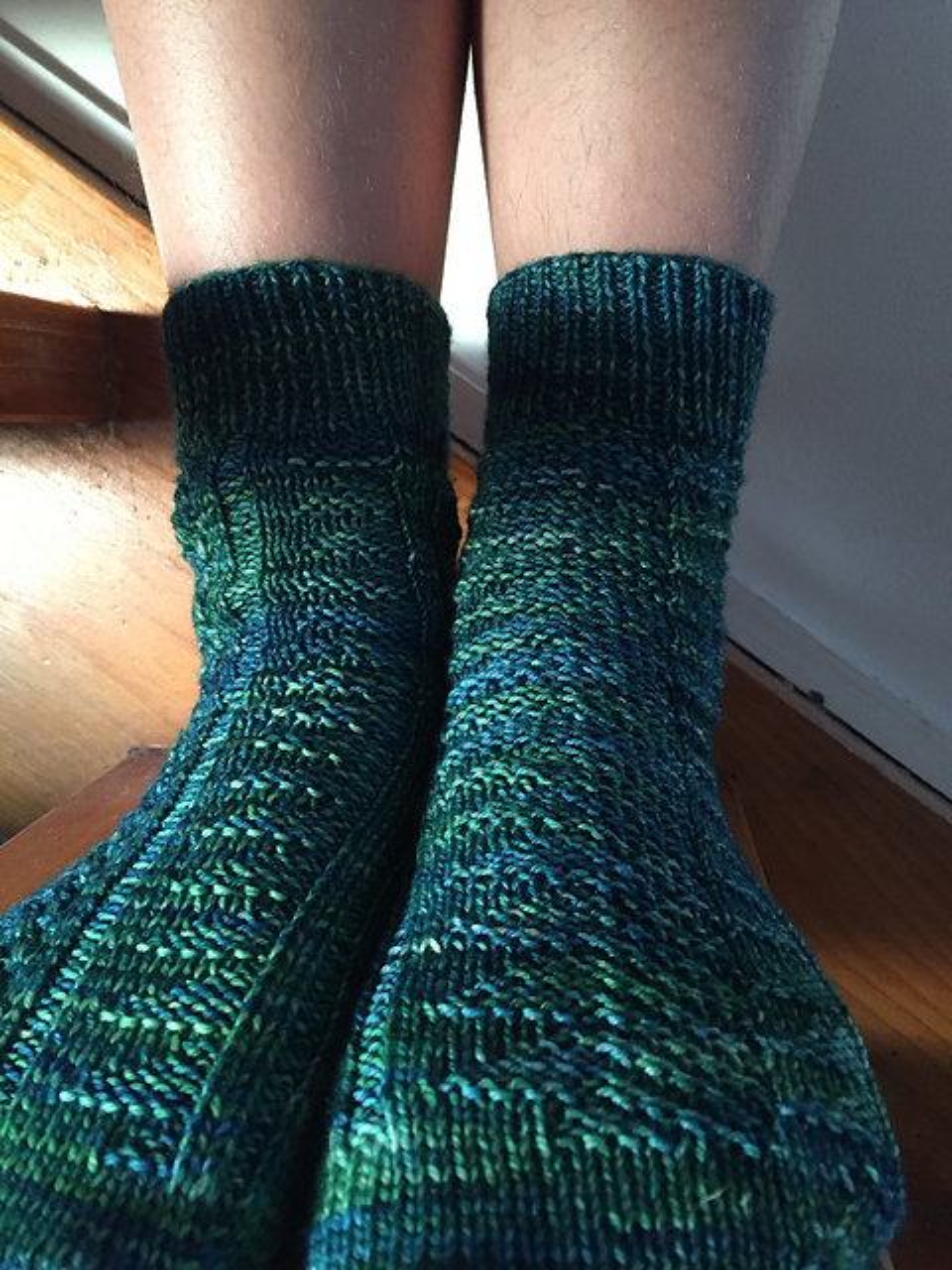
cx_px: 476
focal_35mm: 29
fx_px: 1063
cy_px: 635
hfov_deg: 48.2
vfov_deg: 61.7
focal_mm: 4.15
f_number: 2.2
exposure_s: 1/17
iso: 250
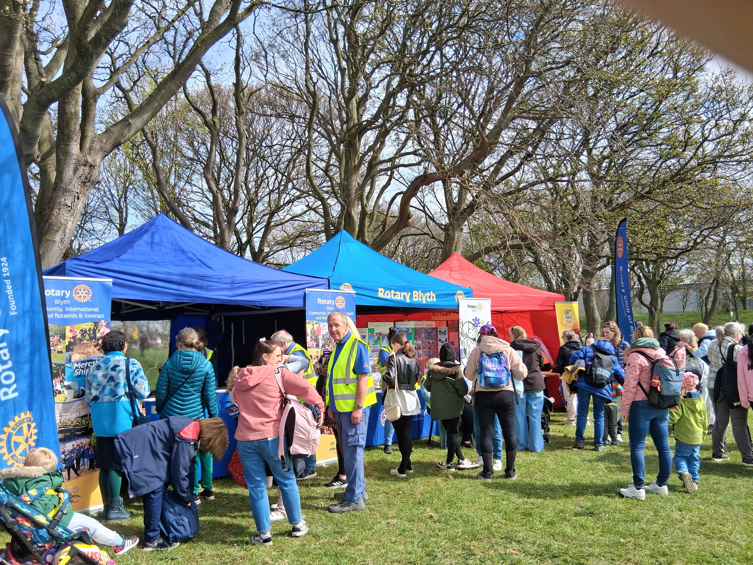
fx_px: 566
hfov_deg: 67.3
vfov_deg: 53.1
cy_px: 282
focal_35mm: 26
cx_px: 376
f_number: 1.8
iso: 25
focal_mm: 3.98
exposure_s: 1/515
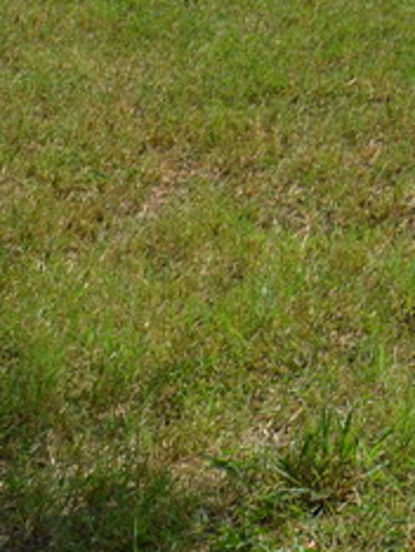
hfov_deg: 7.4
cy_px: -620
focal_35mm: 186
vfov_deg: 9.7
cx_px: 1059
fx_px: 2968
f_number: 9
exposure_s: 1/320
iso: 100
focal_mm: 28
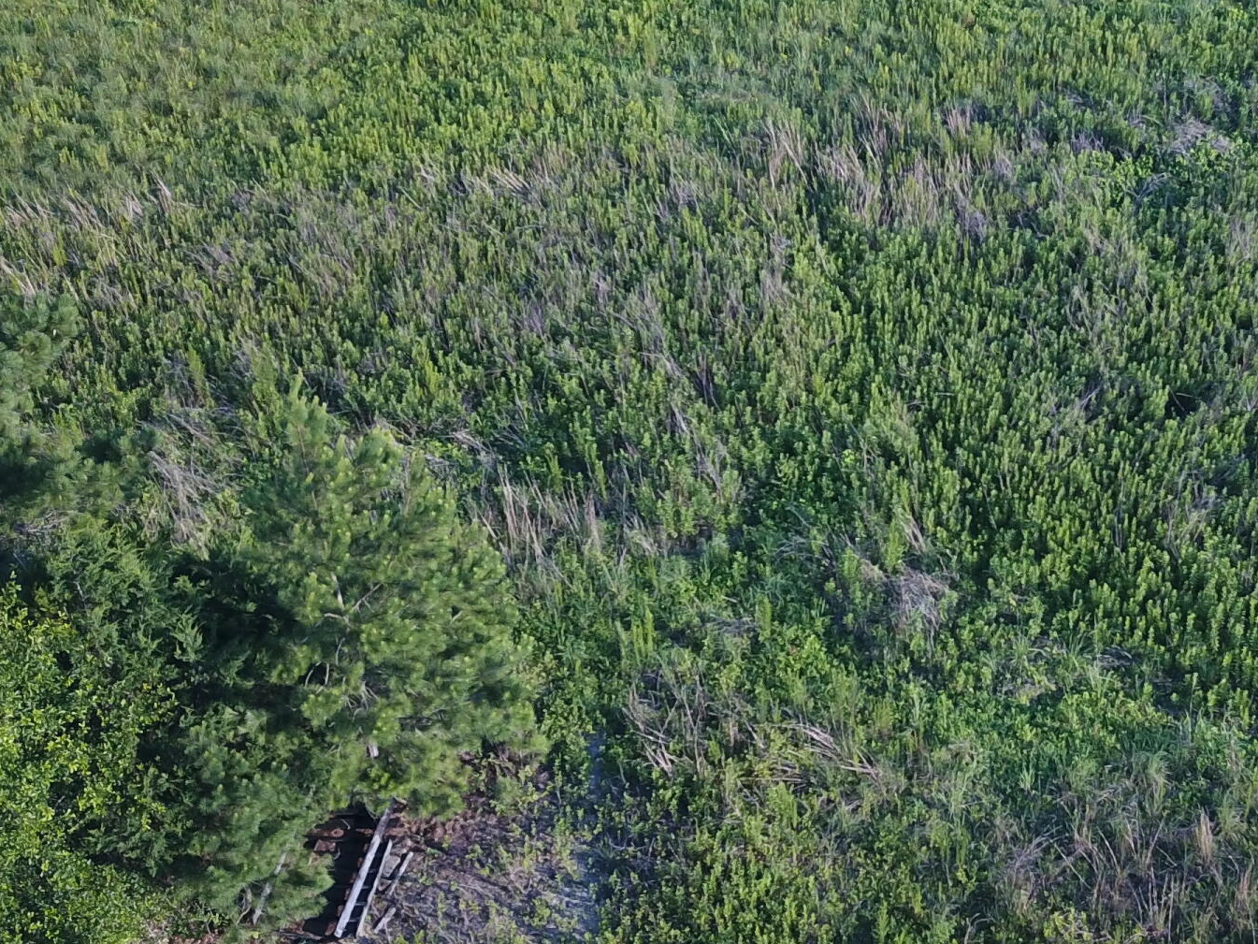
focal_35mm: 58
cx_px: 1005
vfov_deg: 25.2
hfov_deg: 32.3
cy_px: 476
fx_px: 2108
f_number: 2.2
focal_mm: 4.73
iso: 100
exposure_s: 1/547
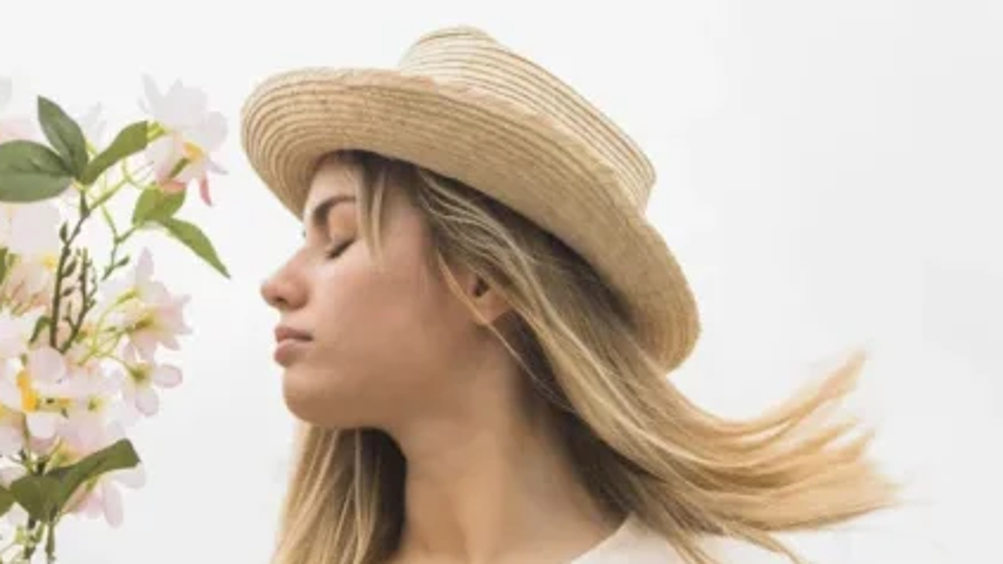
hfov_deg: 32.3
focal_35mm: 65
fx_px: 1729
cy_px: 365
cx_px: 398
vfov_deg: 18.5
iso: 50
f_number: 2.2
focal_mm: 35
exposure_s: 1/800
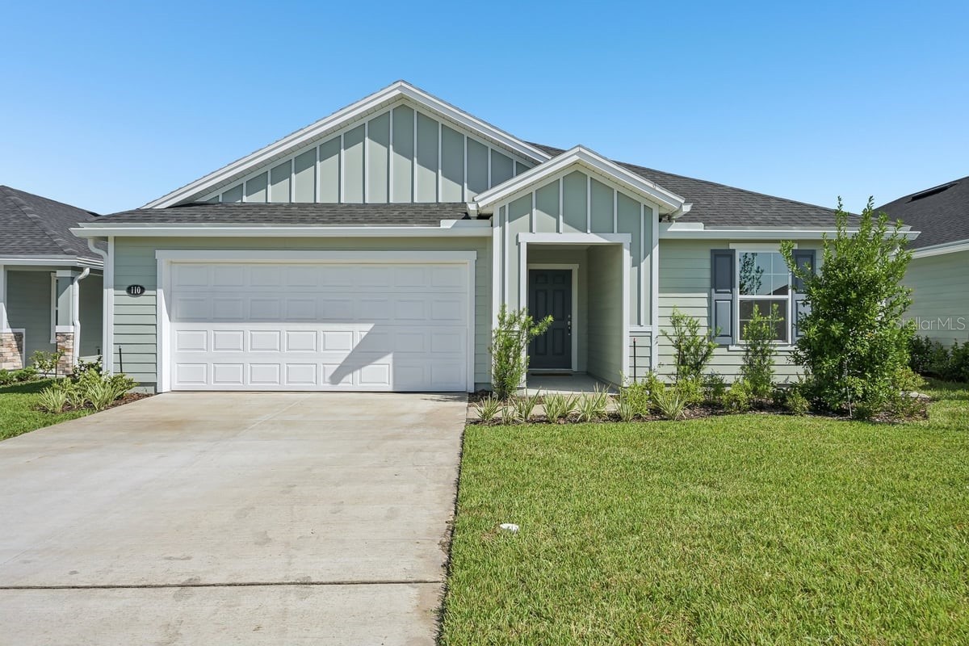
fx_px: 659
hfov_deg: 72.6
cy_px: 323
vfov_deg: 52.2
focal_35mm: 24
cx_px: 484
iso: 100
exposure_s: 1/350
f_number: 8
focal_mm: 24.5
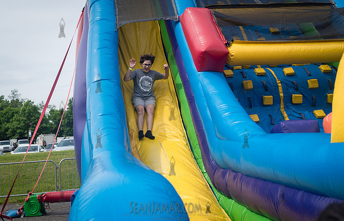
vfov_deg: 32.0
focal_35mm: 41
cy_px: 102
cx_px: 151
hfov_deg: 48.1
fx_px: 384
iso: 200
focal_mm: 35
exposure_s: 1/1600
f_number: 4
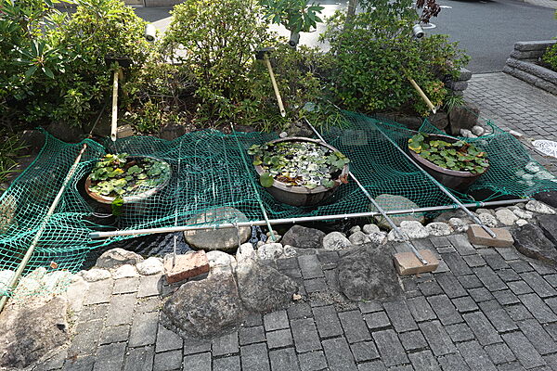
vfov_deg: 61.9
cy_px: 186
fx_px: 309
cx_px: 278
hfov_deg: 84.0
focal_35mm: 20
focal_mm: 7.6
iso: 125
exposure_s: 1/200
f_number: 4
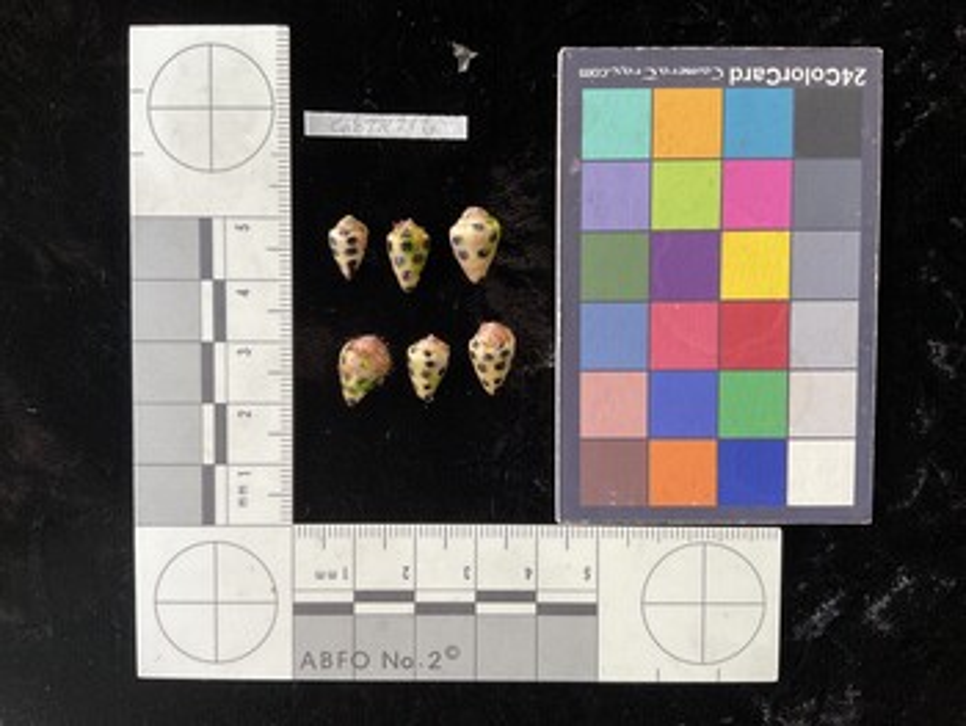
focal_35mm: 29
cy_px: 363
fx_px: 810
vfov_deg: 48.3
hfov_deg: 61.6
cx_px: 483
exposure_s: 1/120
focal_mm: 3
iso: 64
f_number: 1.8
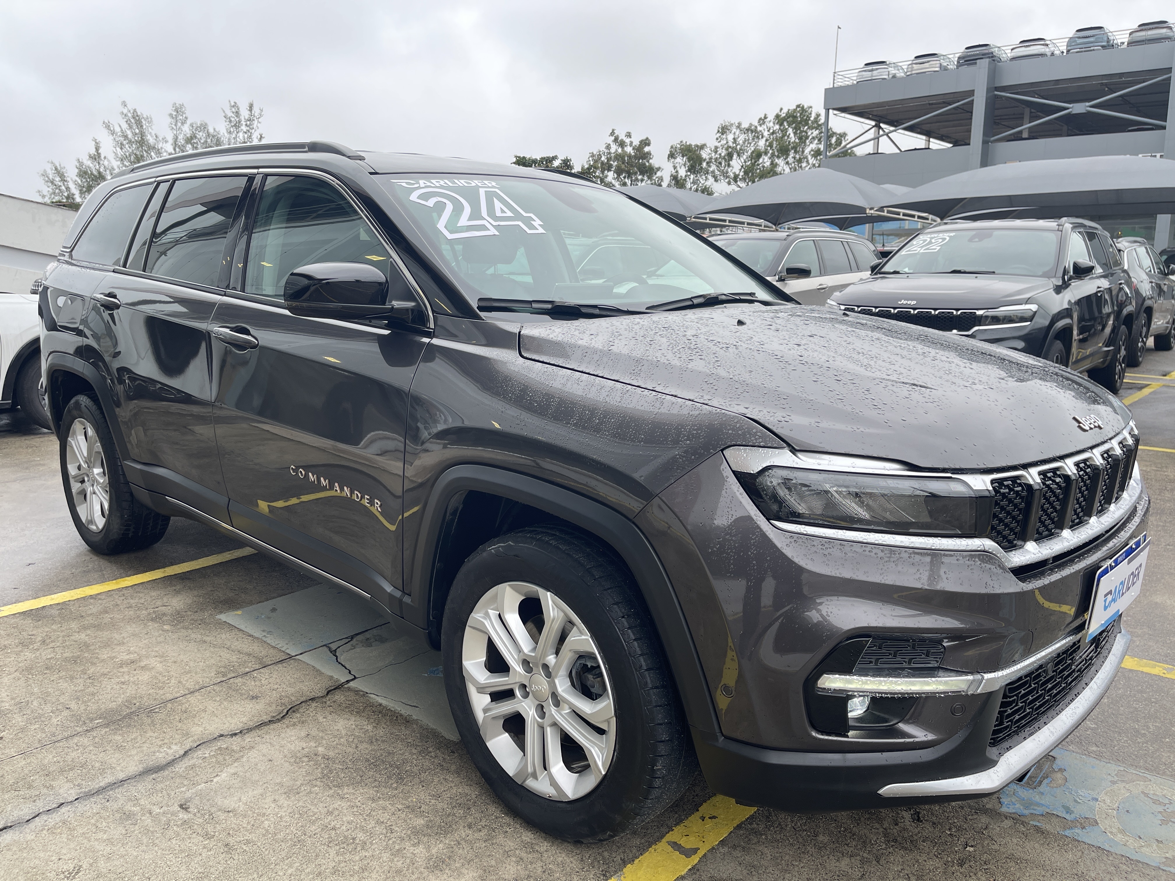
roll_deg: +0.1
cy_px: 440
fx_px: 849
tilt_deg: -11.6
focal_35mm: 25
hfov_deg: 69.4
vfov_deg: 54.9
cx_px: 588
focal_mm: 5.1
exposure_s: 1/478
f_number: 1.6
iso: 32
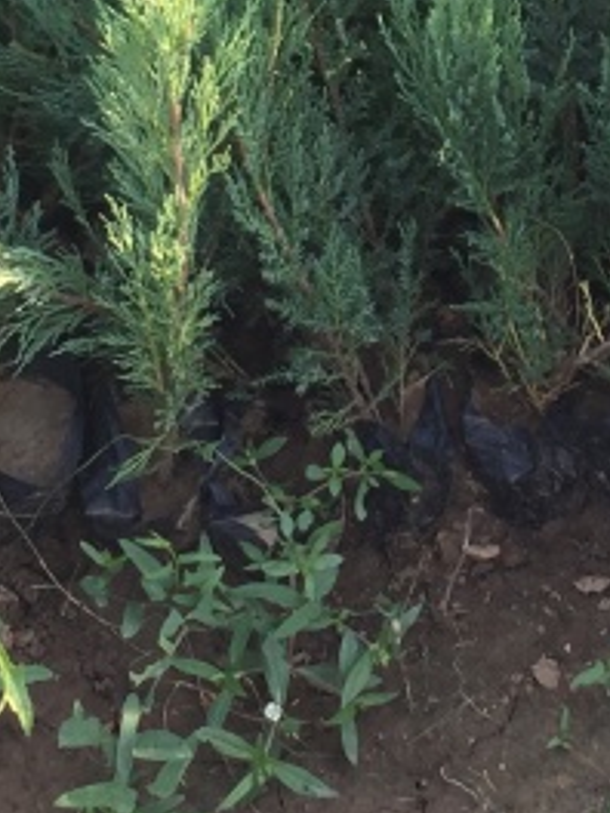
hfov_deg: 12.5
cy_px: -35
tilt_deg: -32.2
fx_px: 2749
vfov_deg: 16.4
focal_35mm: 117
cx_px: 588
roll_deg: +2.9
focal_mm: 4.15
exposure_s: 1/332
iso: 32
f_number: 2.2
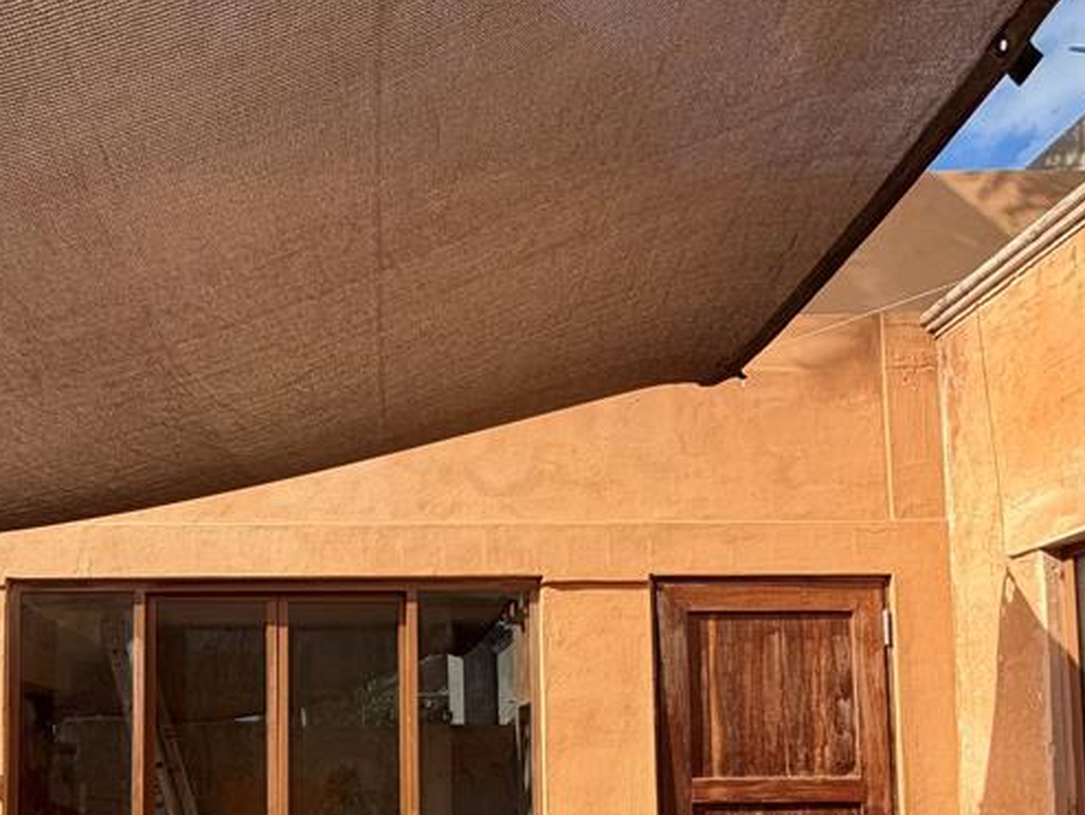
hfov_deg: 60.1
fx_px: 909
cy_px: 725
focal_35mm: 29
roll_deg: +0.7
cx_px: 358
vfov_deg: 44.2
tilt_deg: +3.2
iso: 40
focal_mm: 2.22
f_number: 2.2
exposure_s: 1/726
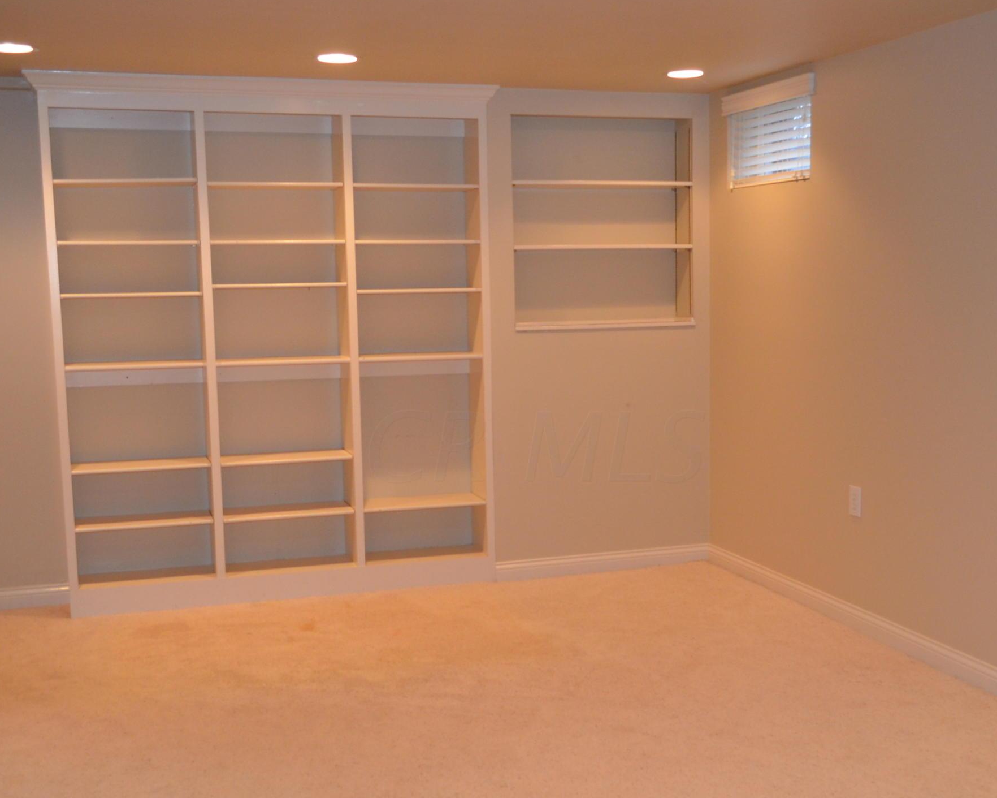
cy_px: 446
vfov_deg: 34.9
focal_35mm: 43
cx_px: 535
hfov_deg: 42.9
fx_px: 1269
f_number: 3.5
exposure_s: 1/60
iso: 800
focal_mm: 18
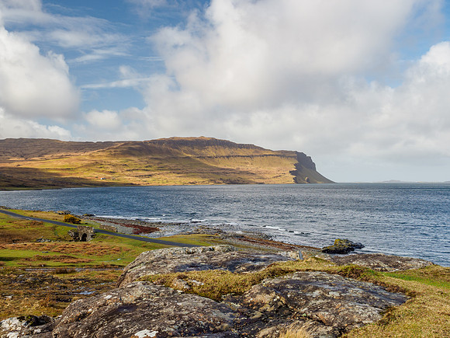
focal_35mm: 38
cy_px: 169
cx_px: 225
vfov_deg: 37.7
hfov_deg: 49.0
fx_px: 494
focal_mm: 19
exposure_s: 1/100
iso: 200
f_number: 7.1
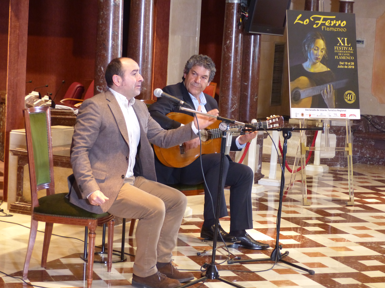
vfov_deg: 17.2
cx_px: 192
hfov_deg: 22.8
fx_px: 956
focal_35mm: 86
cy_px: 144
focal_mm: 15.5
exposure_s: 1/13
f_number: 2.8
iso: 400
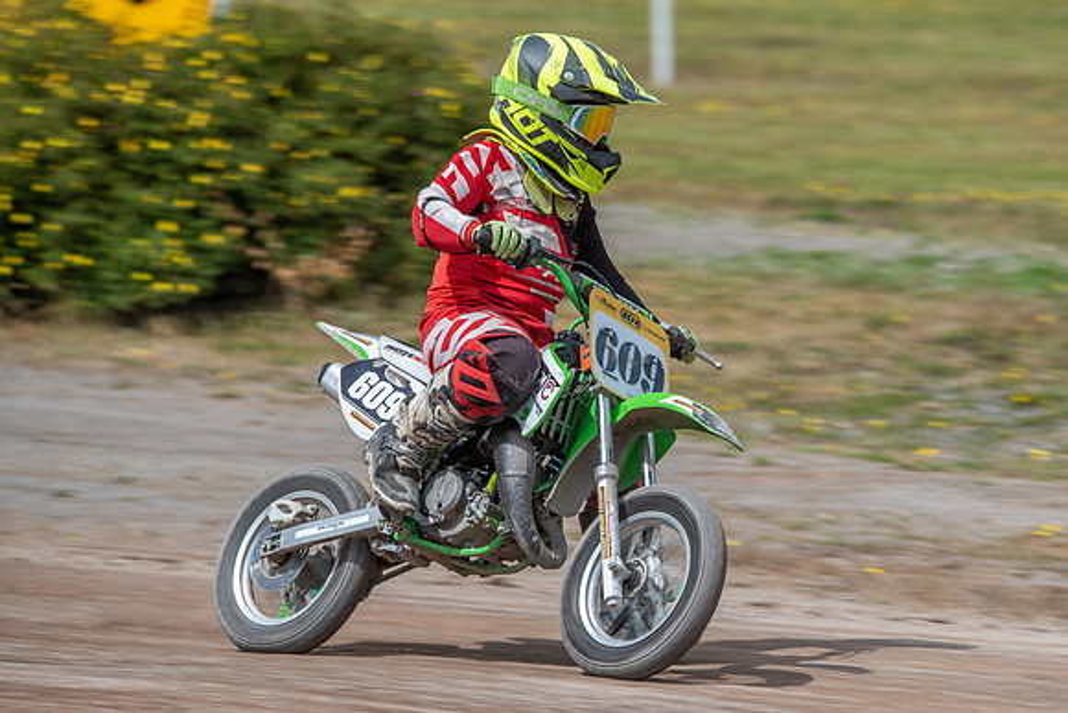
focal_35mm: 476
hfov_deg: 4.3
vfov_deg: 2.9
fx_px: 14127
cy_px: 406
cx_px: 652
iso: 160
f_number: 8
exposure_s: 1/320
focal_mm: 390
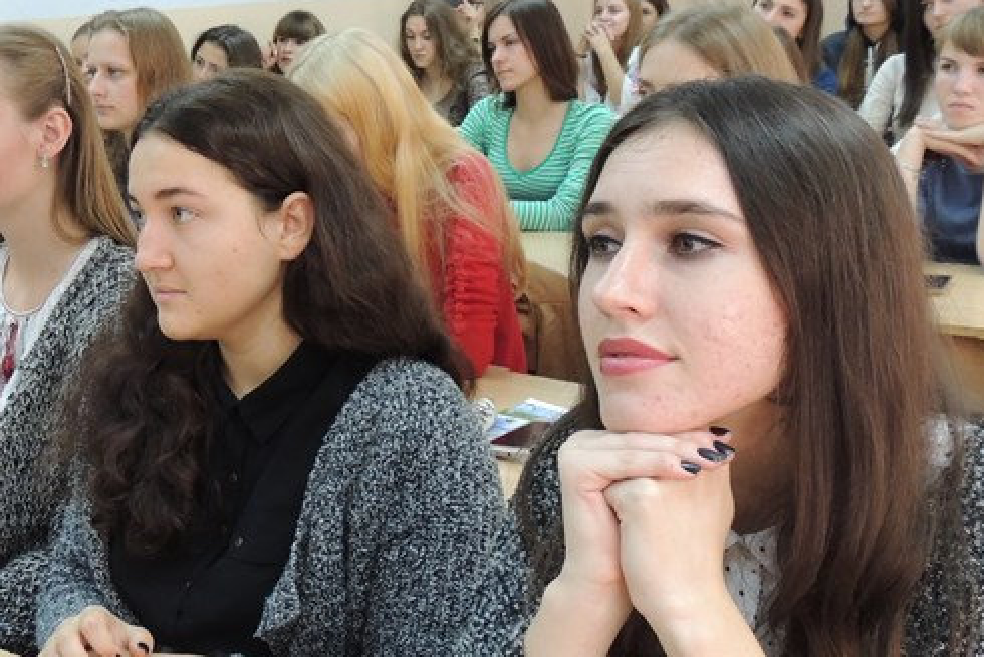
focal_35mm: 56
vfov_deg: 24.2
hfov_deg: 35.1
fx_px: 1531
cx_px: 289
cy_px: 327
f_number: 3.2
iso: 400
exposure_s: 1/25
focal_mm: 5.8
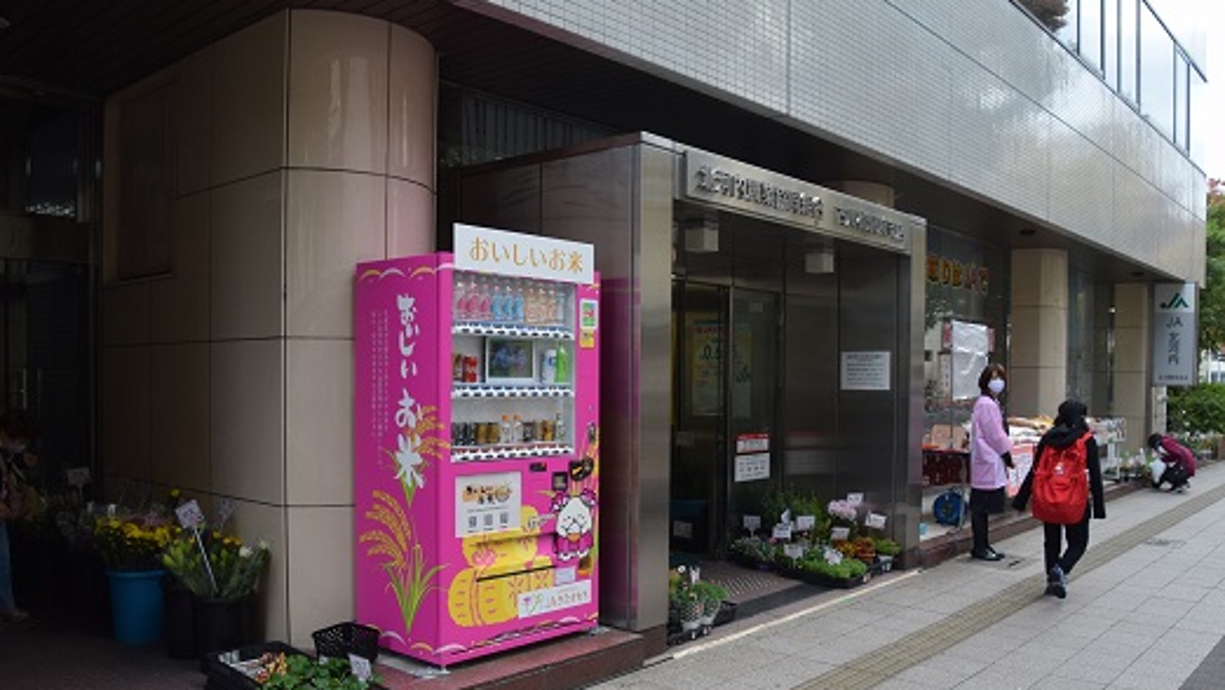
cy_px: 407
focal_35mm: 30
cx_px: 615
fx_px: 975
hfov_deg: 64.3
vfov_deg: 38.8
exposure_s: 1/200
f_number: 7.1
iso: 400
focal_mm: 18
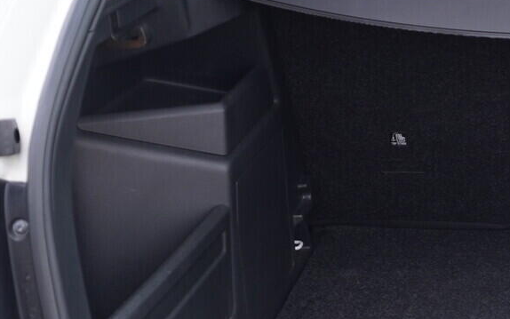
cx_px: 594
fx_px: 1279
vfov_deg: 14.2
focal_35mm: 92
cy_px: 150
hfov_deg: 21.2
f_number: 2.8
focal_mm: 24
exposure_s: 1/40
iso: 250
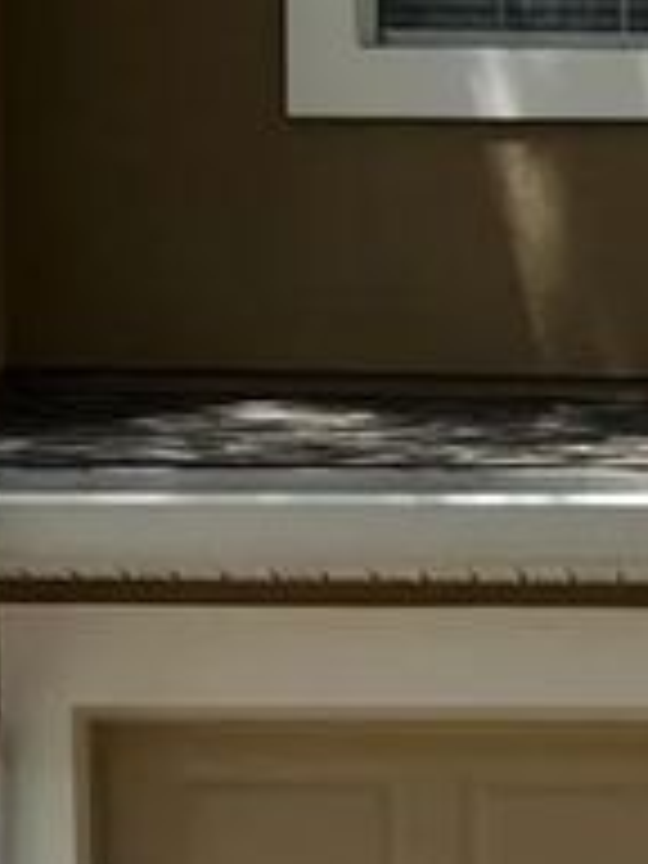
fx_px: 4618
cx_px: 1084
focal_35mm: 185
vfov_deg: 10.1
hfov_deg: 7.8
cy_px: 1514
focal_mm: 5.7
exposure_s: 1/3165
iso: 50
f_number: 1.5
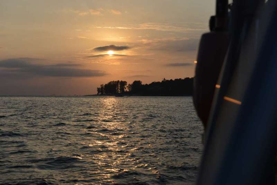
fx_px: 539
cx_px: 138
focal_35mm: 70
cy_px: 92
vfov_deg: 19.5
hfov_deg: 28.8
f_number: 8
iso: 100
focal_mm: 70
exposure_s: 1/250
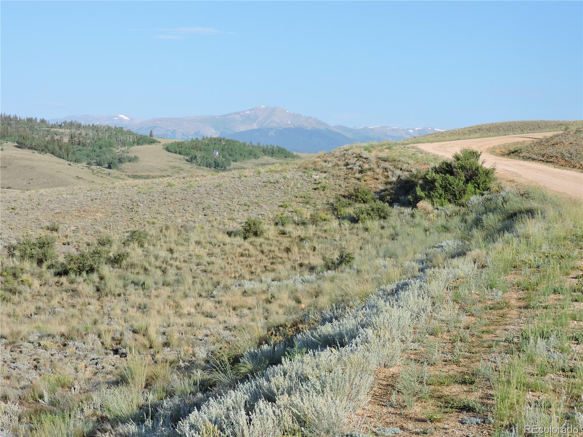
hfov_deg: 27.8
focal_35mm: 70
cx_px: 292
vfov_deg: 21.0
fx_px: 1179
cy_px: 218
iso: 100
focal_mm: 12.5
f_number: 3.9
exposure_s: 1/500
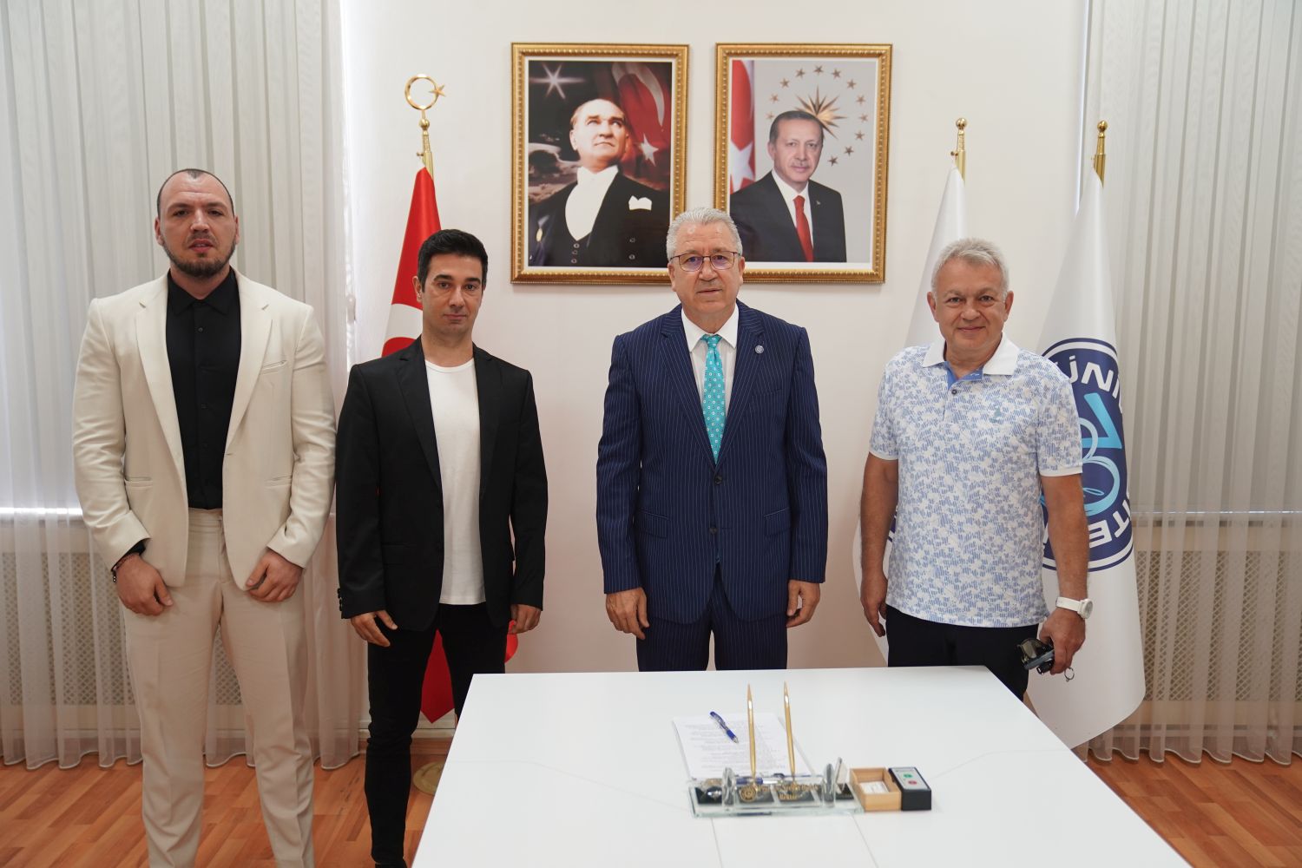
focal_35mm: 32
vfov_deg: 41.1
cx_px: 651
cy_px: 434
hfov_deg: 58.7
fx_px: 1157
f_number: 2.8
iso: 800
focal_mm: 32
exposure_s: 1/100
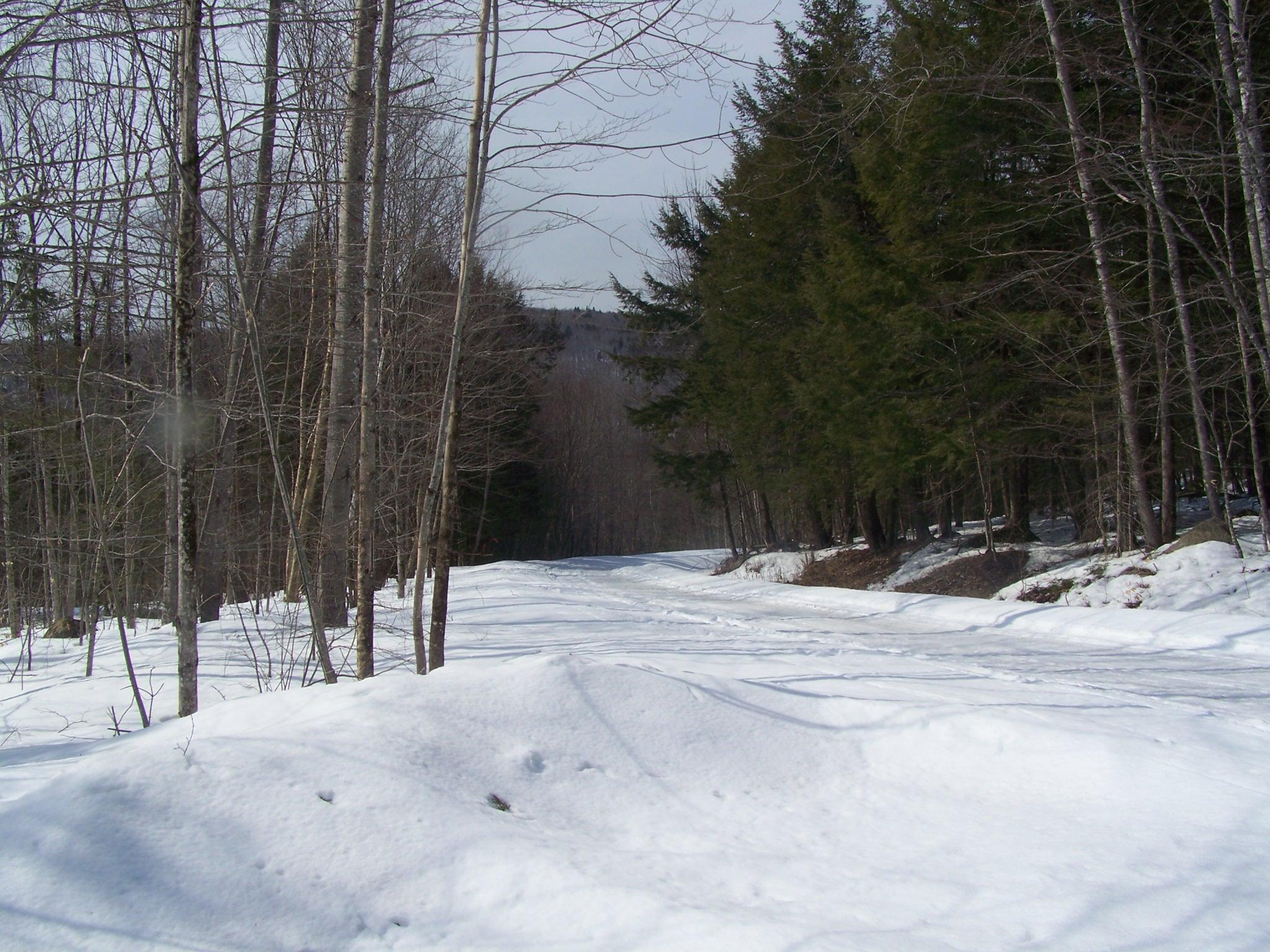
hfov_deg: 49.0
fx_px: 1394
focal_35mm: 38
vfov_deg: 37.7
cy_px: 476
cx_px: 635
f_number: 5.6
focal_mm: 6.3
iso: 64
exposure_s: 1/500
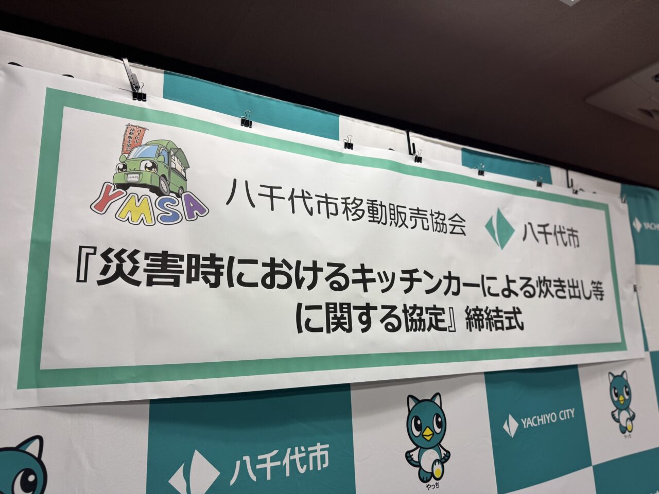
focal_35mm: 24
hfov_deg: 71.6
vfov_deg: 56.8
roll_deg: +2.9
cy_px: 247
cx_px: 330
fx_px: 457
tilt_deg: +12.8
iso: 64
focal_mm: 6.76
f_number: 1.78
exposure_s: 1/200
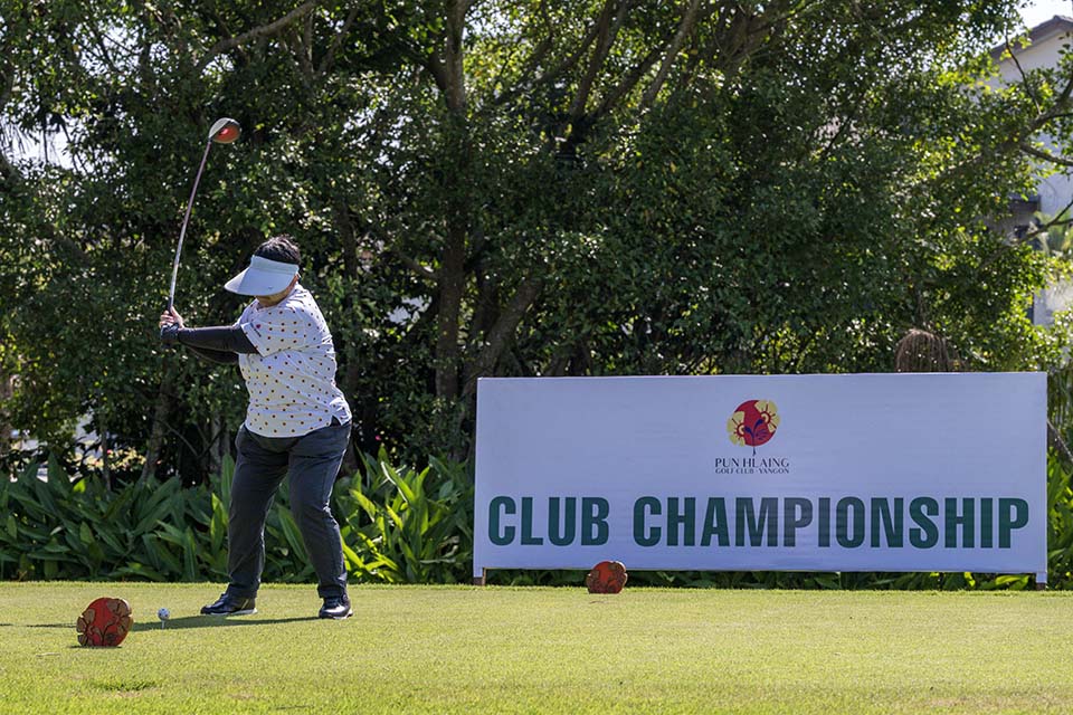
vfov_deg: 16.7
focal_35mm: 82
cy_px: 358
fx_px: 2444
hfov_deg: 24.8
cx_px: 536
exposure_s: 1/2000
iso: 720
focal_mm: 82
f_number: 5.6
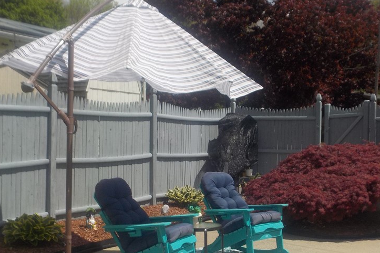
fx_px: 591
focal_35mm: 56
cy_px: 162
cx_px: 225
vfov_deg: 24.1
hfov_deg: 35.5
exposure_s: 1/500
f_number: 7.3
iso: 125
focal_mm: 5.2
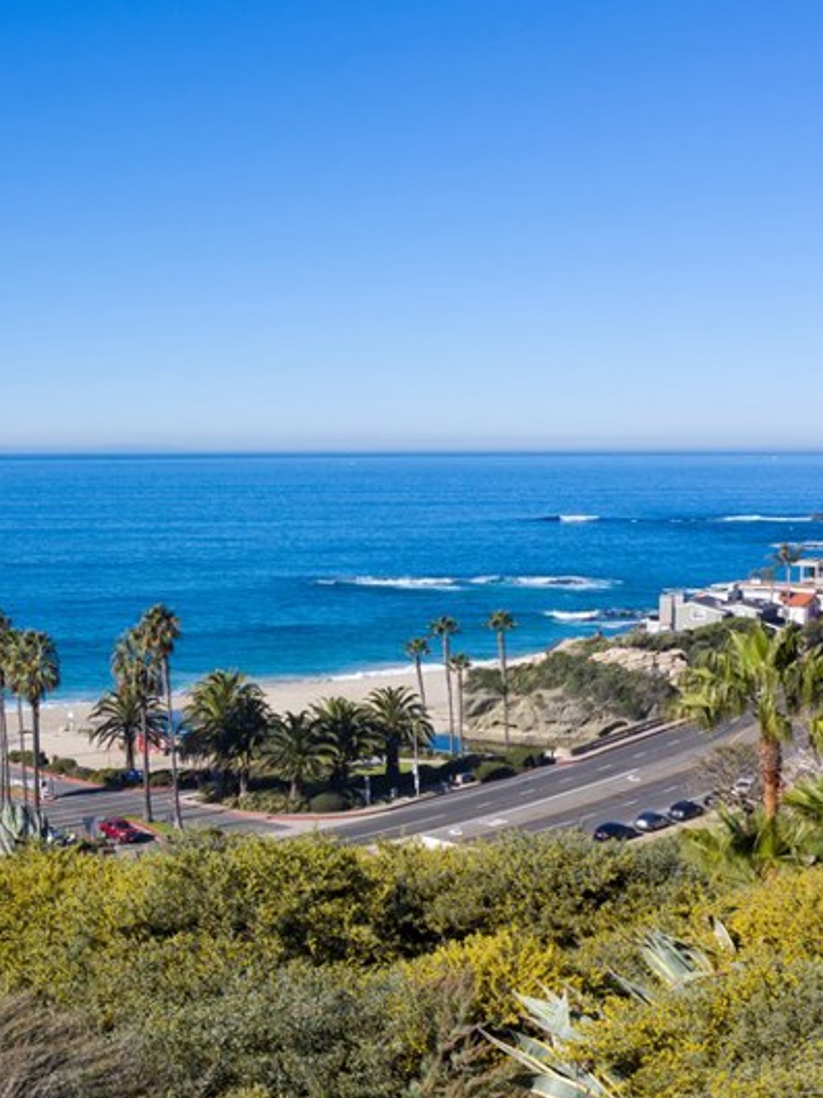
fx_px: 1650
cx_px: 214
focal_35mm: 52
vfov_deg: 36.7
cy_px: 644
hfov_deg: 27.7
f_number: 5.6
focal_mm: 10.26
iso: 100
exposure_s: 1/400
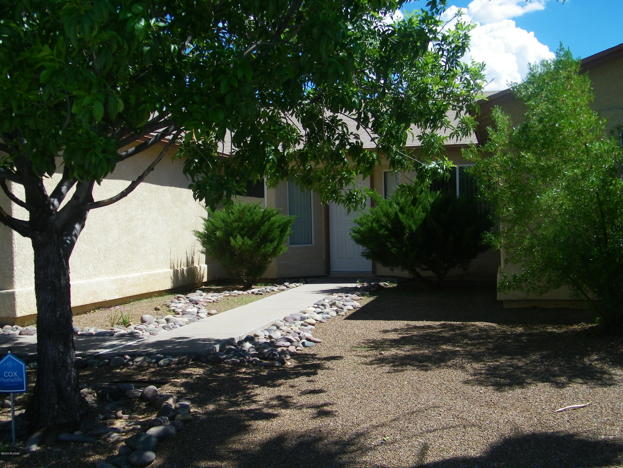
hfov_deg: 45.8
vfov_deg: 35.1
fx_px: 738
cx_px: 312
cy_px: 234
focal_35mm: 41
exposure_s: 1/125
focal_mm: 7.3
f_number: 7.6
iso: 80
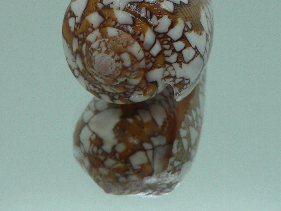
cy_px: 54
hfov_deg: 32.7
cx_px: 144
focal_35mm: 59
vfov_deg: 24.6
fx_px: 479
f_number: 2.8
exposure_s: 1/60
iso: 80
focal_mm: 4.6
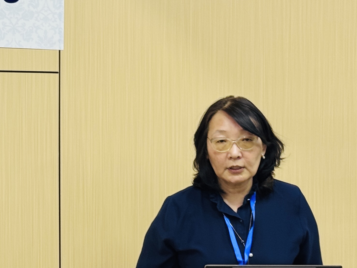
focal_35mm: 131
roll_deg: -0.2
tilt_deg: -1.4
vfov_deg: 11.3
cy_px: 183
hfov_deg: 14.8
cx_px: 12
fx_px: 1351
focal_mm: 6.76
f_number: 1.78
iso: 80
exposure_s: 1/100
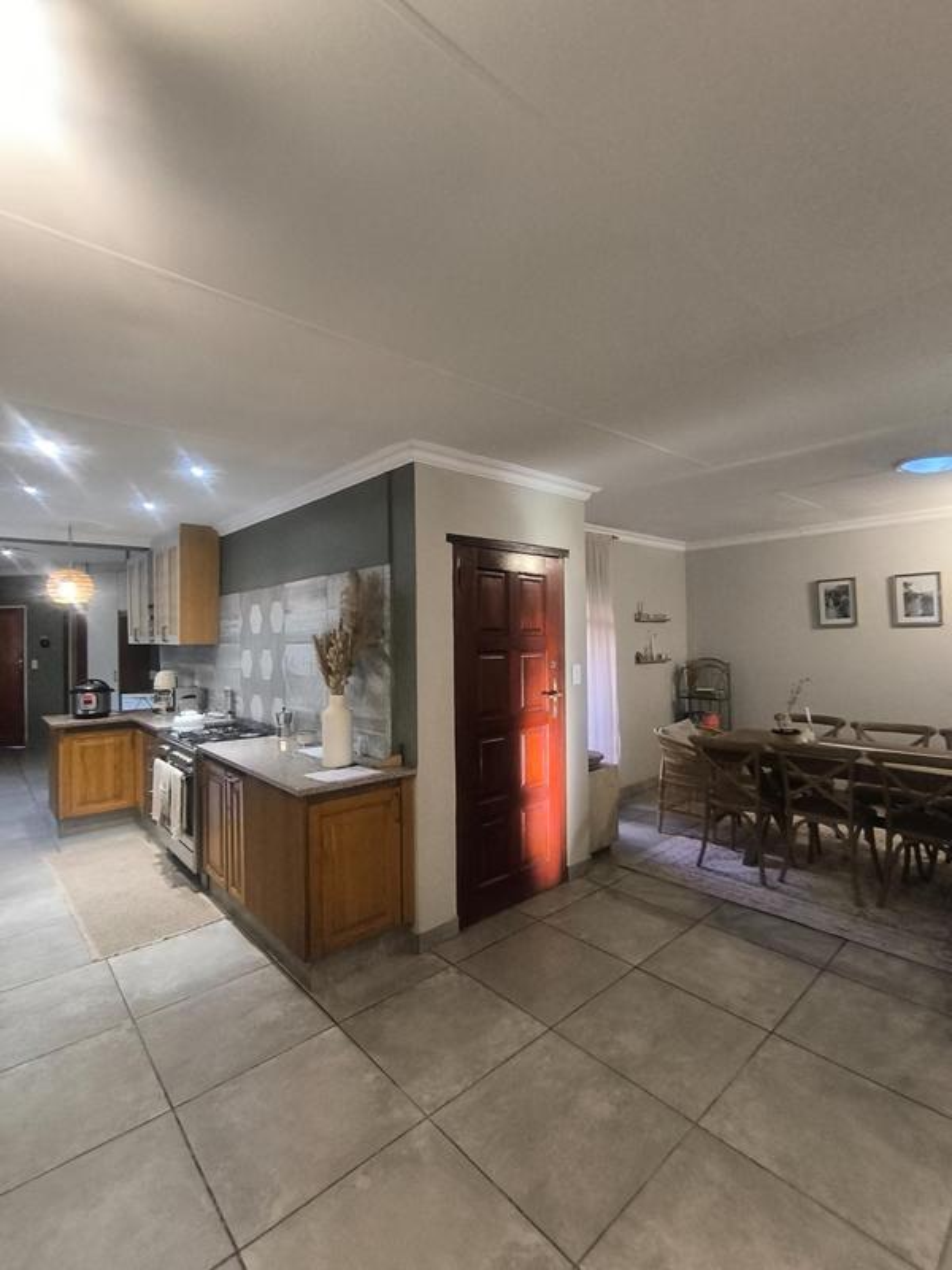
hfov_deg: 78.1
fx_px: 587
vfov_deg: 94.5
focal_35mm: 16
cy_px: 635
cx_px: 476
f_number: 2.2
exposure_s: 1/33.3
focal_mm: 1.65
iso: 320
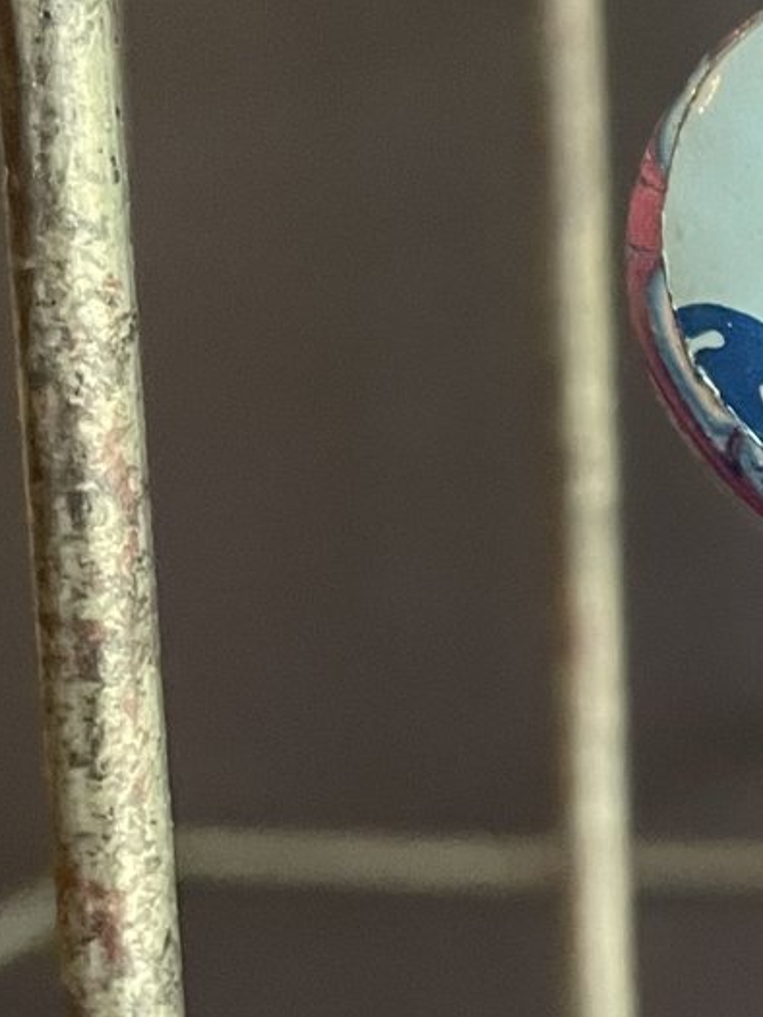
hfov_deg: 14.0
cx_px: 1321
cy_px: 494
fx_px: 2791
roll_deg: -0.1
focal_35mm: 95
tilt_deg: -10.5
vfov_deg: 20.6
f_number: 1.6
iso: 500
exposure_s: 1/60
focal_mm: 4.2
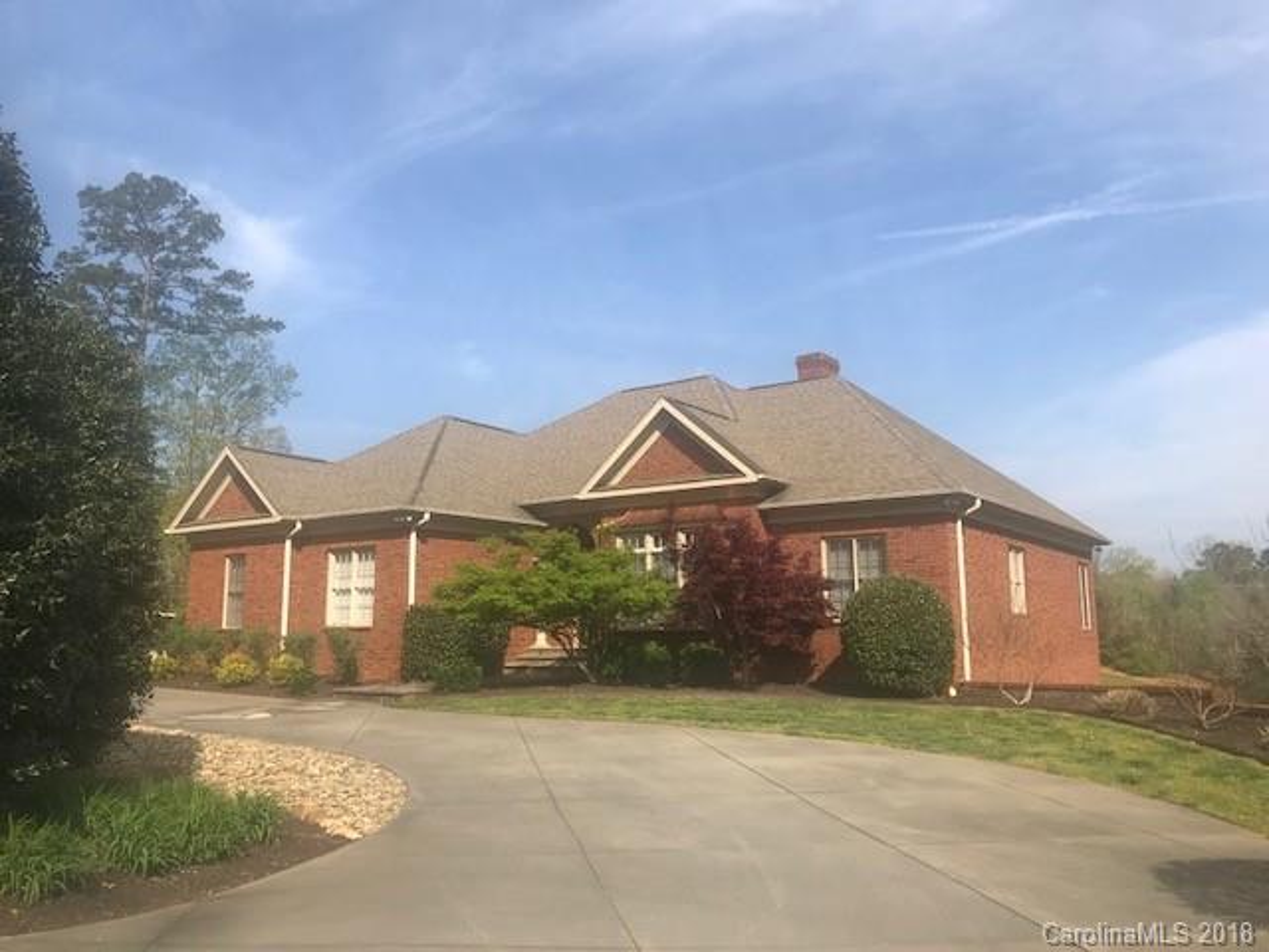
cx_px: 634
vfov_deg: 49.7
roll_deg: +0.3
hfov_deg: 63.4
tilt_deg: +9.6
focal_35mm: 28
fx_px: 1026
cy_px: 476
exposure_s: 1/2227
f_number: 1.8
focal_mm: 3.99
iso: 20
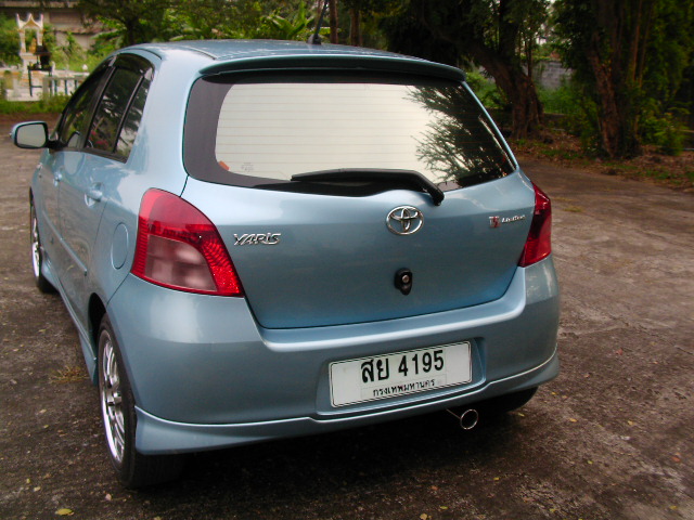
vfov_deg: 37.7
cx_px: 347
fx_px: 762
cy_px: 260
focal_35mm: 38
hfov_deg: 49.0
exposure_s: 1/167
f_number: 3.5
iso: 50
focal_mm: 5.8
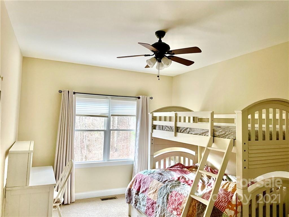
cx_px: 144
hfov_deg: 67.3
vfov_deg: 53.1
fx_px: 217
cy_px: 108
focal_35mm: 26
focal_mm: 4.2
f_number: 1.6
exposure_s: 1/60
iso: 250
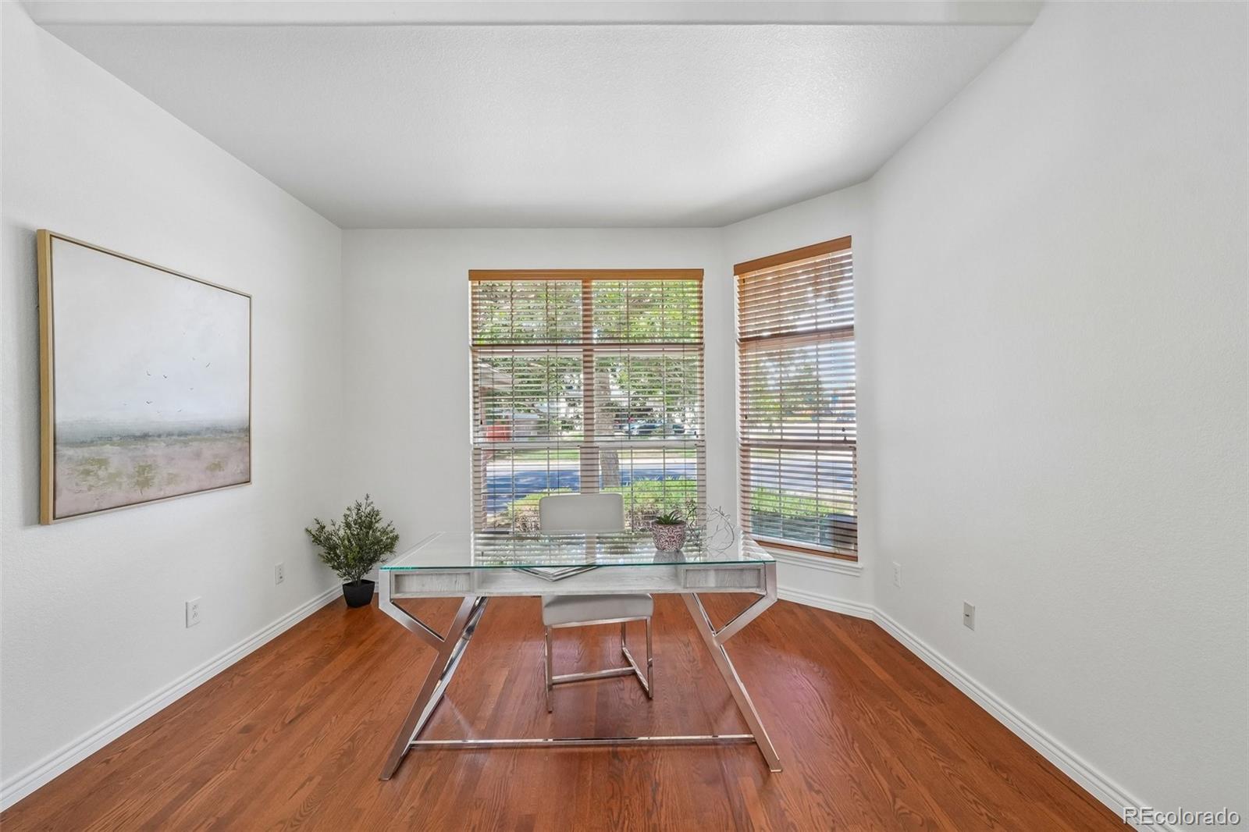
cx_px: 624
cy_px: 416
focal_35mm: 15
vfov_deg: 77.3
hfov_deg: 100.4
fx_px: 520
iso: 800
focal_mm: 10
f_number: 8
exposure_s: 1/10
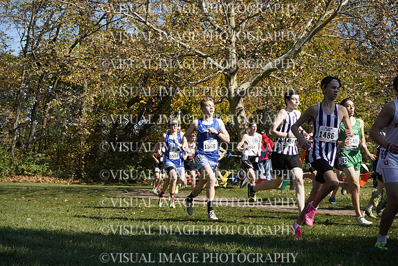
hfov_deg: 28.8
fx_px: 774
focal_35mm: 70
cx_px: 199
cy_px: 133
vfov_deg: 19.5
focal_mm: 70
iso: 1600
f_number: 8
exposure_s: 1/2500
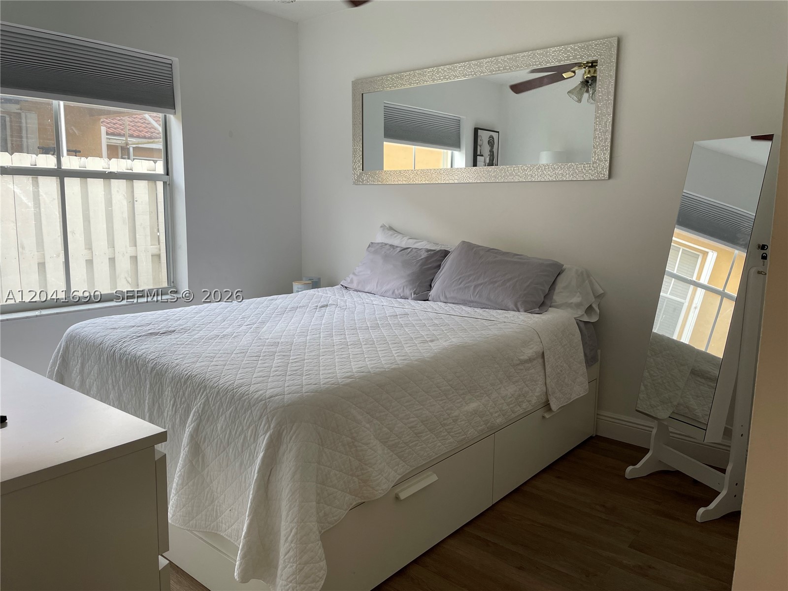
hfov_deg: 67.3
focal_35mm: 26
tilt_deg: -8.2
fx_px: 592
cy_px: 296
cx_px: 394
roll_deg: -0.4
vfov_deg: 53.1
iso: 64
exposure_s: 1/120
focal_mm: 4.2
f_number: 1.6
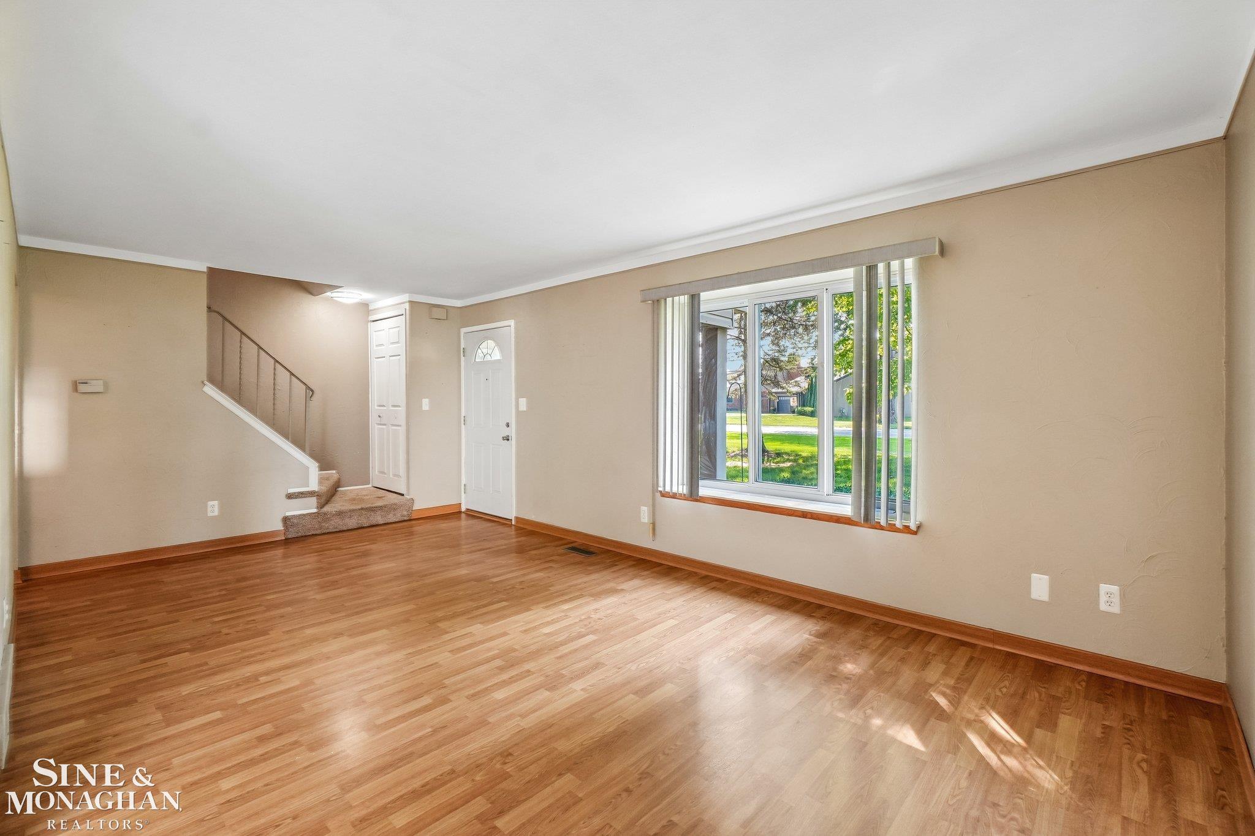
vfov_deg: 77.3
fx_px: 523
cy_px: 418
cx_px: 628
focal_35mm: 15
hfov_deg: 100.4
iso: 400
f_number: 8
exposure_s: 1/8
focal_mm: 10
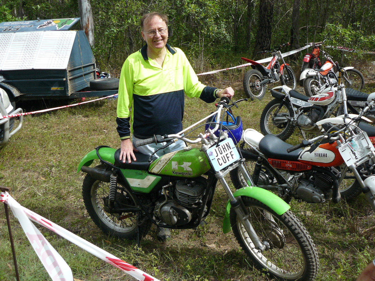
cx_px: 188
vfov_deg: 39.7
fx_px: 390
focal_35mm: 36
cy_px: 140
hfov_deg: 51.4
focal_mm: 6
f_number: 2.8
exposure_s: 1/500
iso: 100
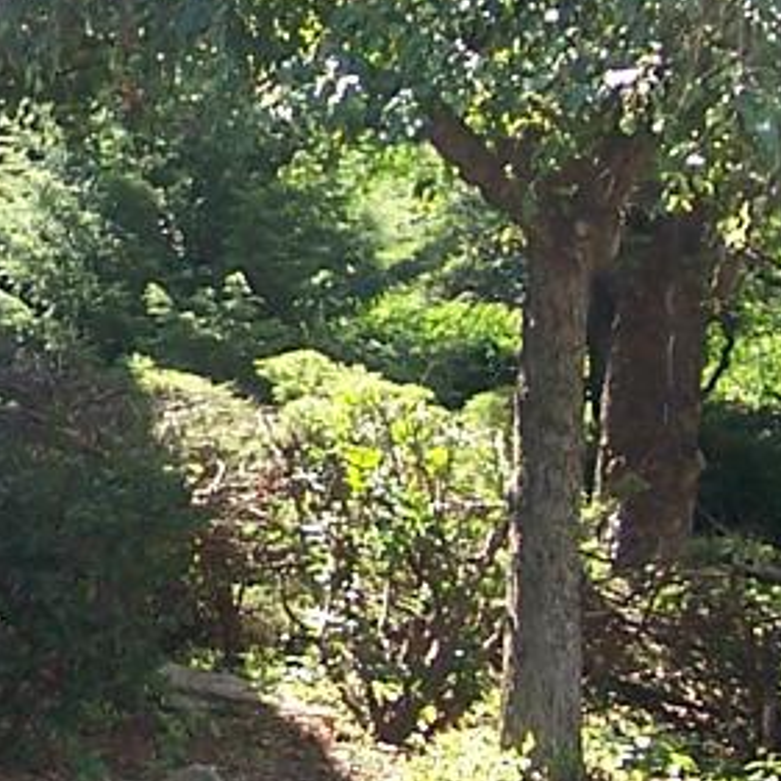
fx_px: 4390
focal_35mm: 172
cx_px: -189
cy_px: 36
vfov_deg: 10.1
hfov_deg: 10.0
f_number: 2.8
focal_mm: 6.3
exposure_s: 1/180
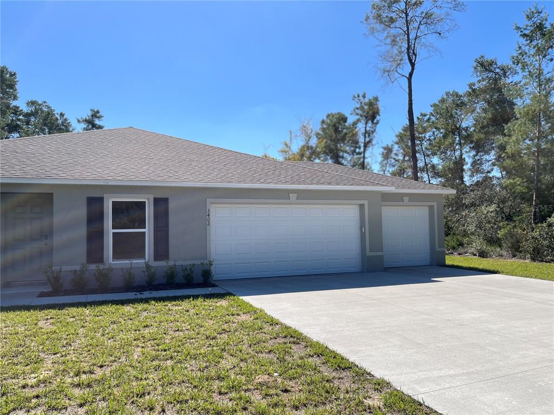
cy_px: 208
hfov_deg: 67.3
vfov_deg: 53.1
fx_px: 416
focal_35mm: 26
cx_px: 277
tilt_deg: +5.9
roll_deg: +1.0
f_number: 1.6
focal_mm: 5.1
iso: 50
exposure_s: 1/2268
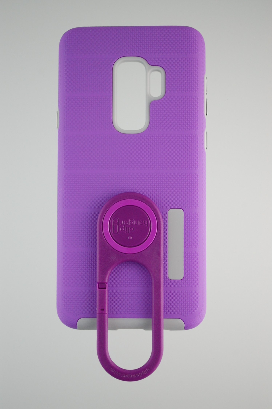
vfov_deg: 31.9
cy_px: 204
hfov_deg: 21.5
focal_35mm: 63
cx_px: 136
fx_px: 717
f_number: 5.3
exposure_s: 1/30
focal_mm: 42
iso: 800
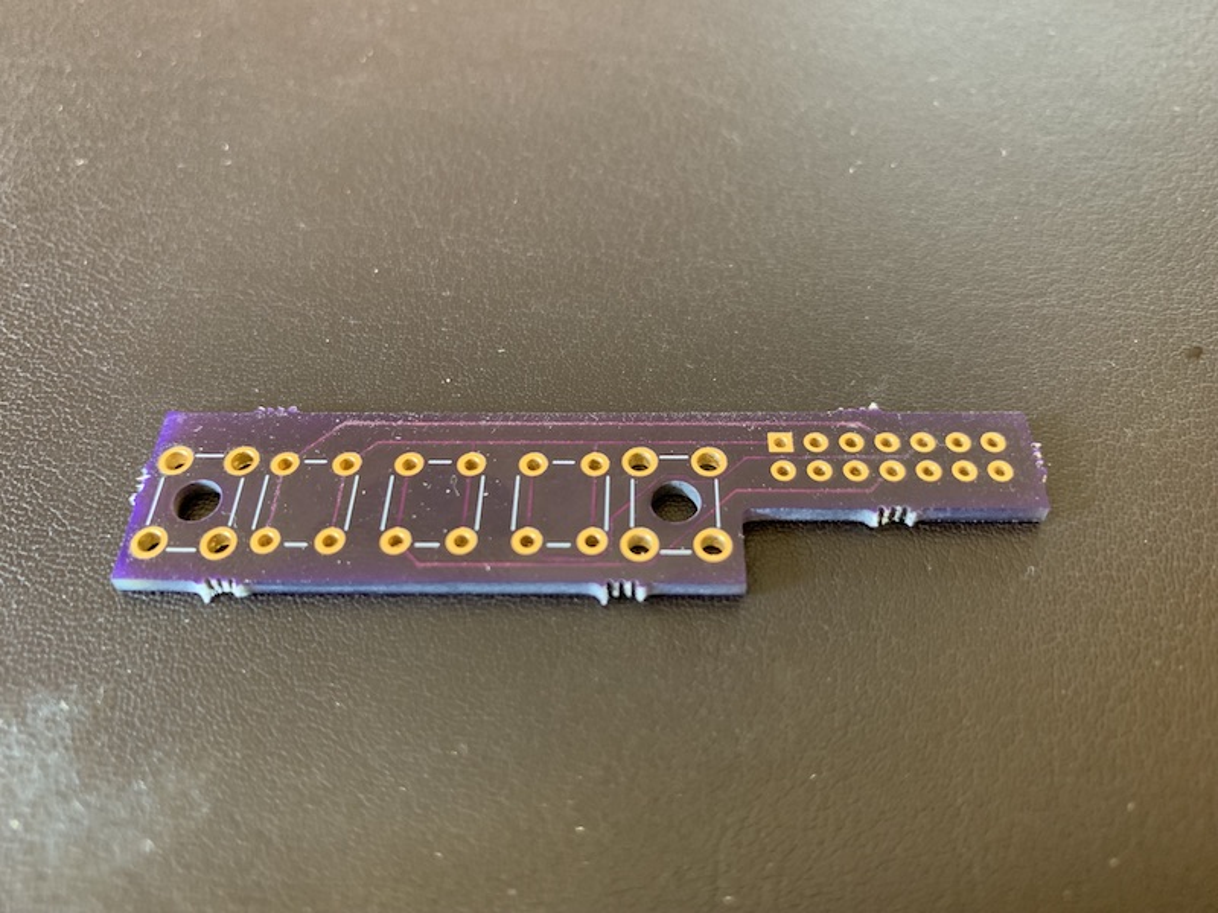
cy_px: 456
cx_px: 609
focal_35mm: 26
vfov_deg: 53.1
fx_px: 915
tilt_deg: -55.4
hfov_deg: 67.3
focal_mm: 4.25
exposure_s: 1/42
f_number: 1.8
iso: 400
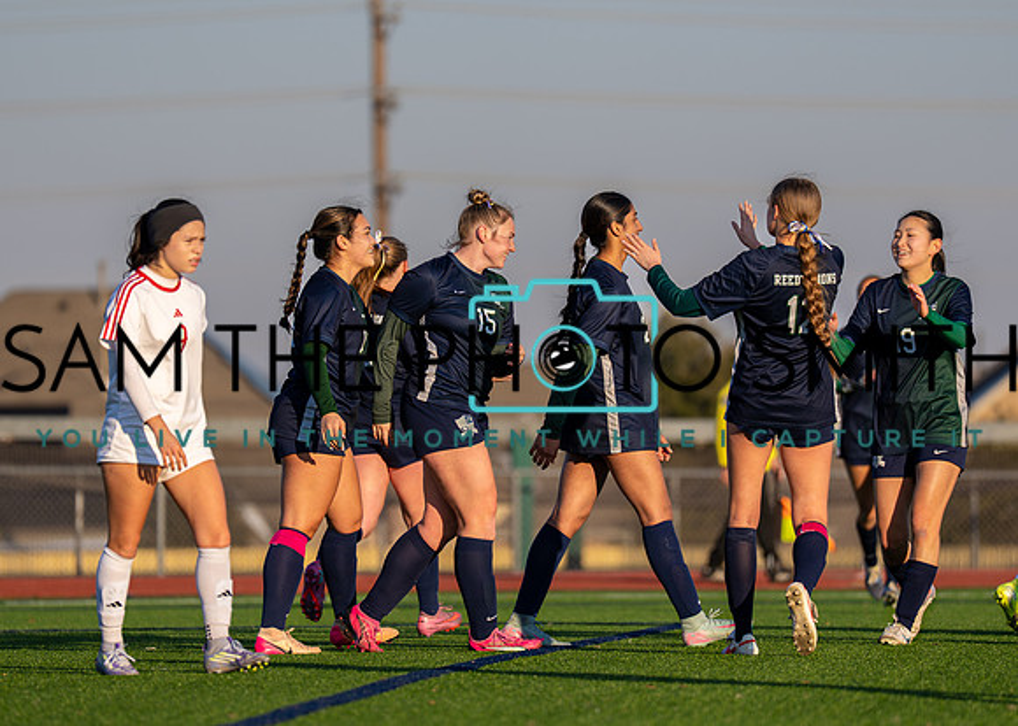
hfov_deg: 6.4
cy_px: 374
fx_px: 9155
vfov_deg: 4.5
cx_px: 511
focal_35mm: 317
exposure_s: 1/3200
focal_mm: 200
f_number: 2.8
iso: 200
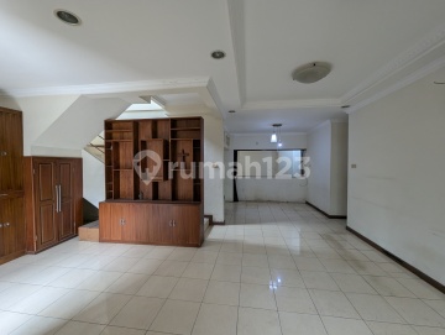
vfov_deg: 90.1
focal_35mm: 13
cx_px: 222
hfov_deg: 106.1
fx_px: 167
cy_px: 168
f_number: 2.2
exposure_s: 1/50
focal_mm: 1.95
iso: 185
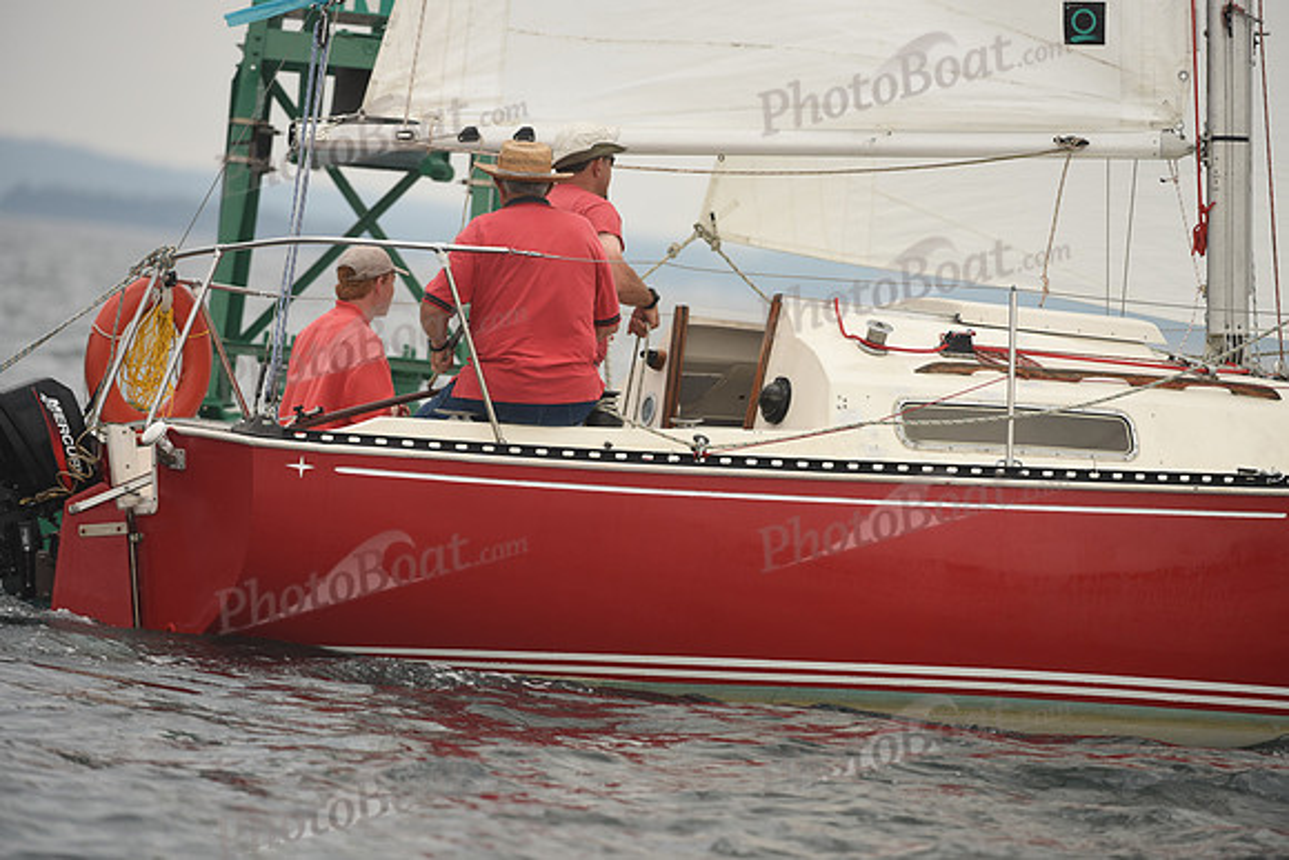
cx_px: 644
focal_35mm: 300
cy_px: 430
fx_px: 10744
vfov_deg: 4.6
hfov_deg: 6.9
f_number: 4
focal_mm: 300
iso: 250
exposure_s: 1/800
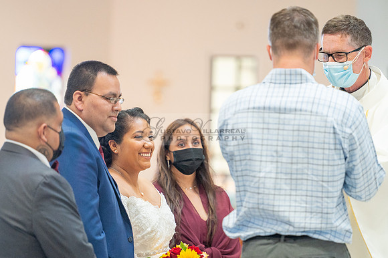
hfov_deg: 8.4
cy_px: 180
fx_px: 2633
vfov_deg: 5.6
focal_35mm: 244
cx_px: 187
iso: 1600
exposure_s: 1/200
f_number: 2.8
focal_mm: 175
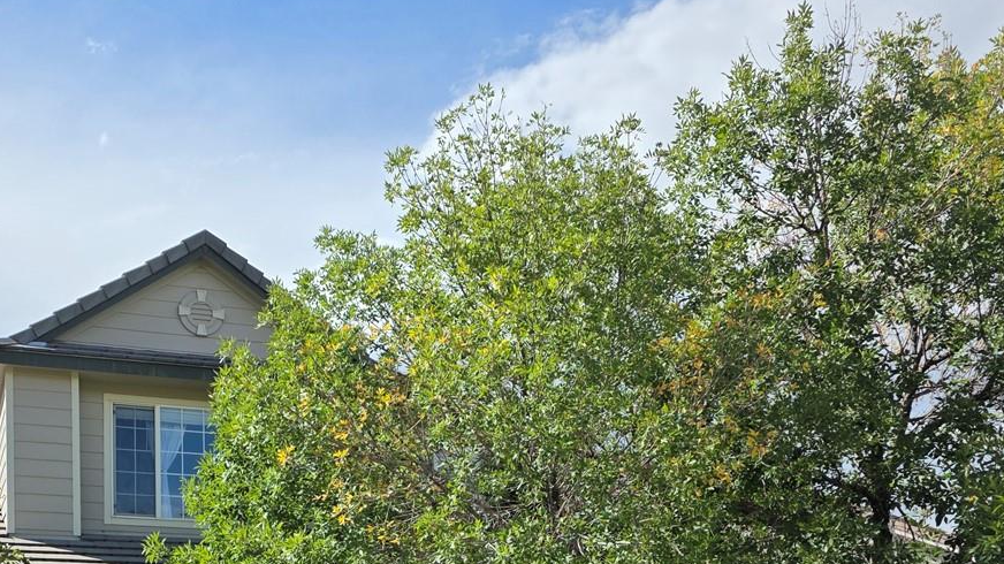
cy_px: 662
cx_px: 288
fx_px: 1224
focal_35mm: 46
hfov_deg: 43.6
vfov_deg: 23.8
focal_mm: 6.3
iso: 80
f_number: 1.7
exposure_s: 1/5958
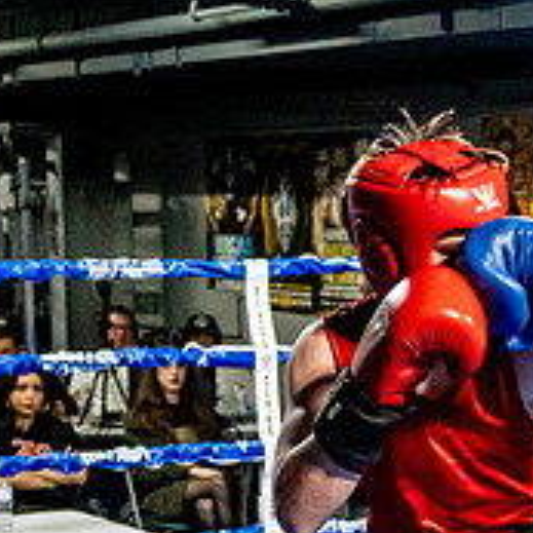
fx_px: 1986
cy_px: 544
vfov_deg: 15.0
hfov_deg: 14.6
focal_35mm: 114
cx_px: 699
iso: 5000
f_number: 2.8
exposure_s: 1/800
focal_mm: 27
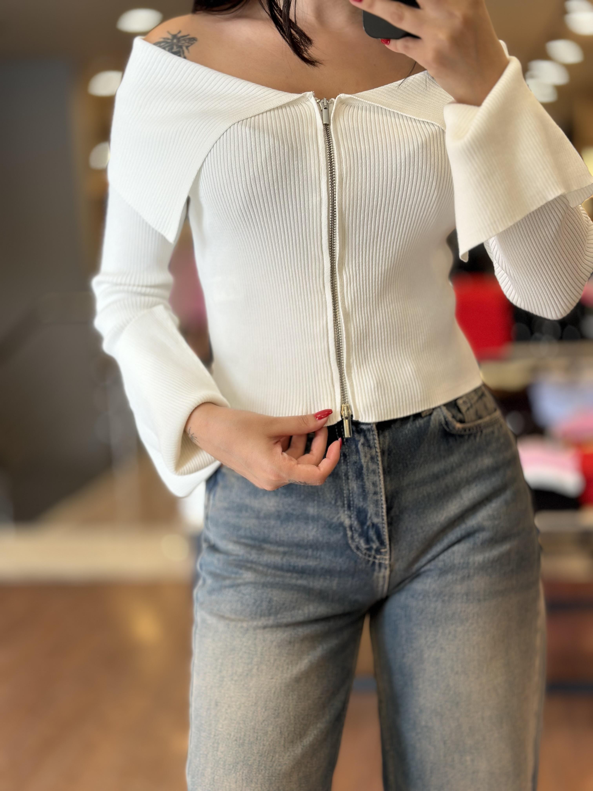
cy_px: 396
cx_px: 296
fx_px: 1096
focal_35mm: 48
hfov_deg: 30.3
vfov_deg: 39.7
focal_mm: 6.86
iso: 64
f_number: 1.78
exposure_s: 1/121
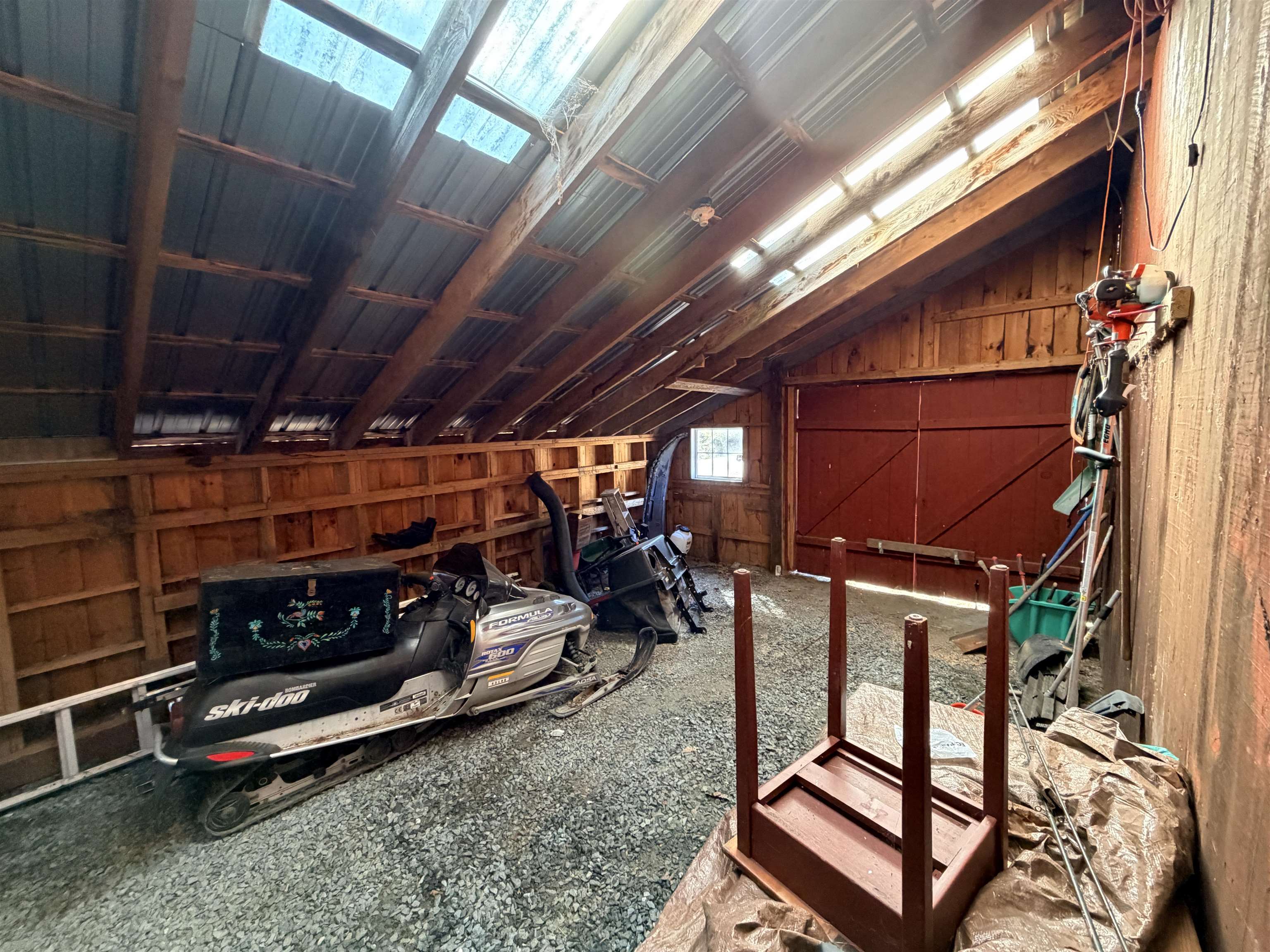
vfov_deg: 85.7
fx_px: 514
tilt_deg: -5.2
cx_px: 635
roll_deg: +0.5
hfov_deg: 102.1
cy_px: 476
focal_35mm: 14
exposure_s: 1/60
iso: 500
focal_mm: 2.22
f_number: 2.2
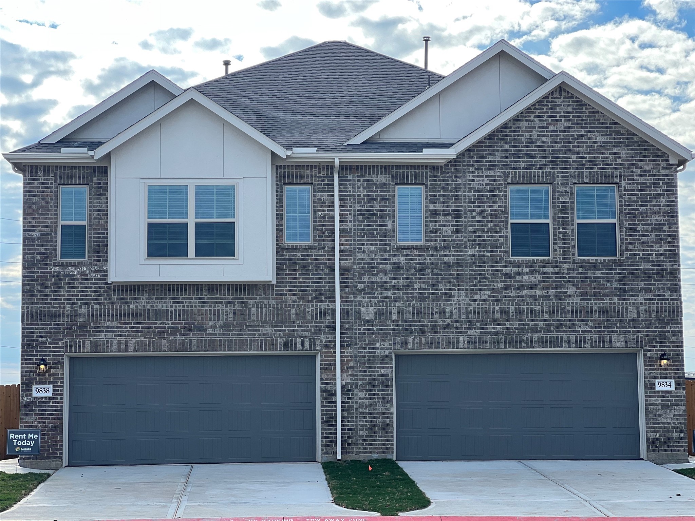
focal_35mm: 77
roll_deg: +1.6
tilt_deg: +4.5
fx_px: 1546
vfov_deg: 19.1
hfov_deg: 25.3
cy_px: 260
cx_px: 348
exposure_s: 1/327
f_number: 2.8
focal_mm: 9
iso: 32
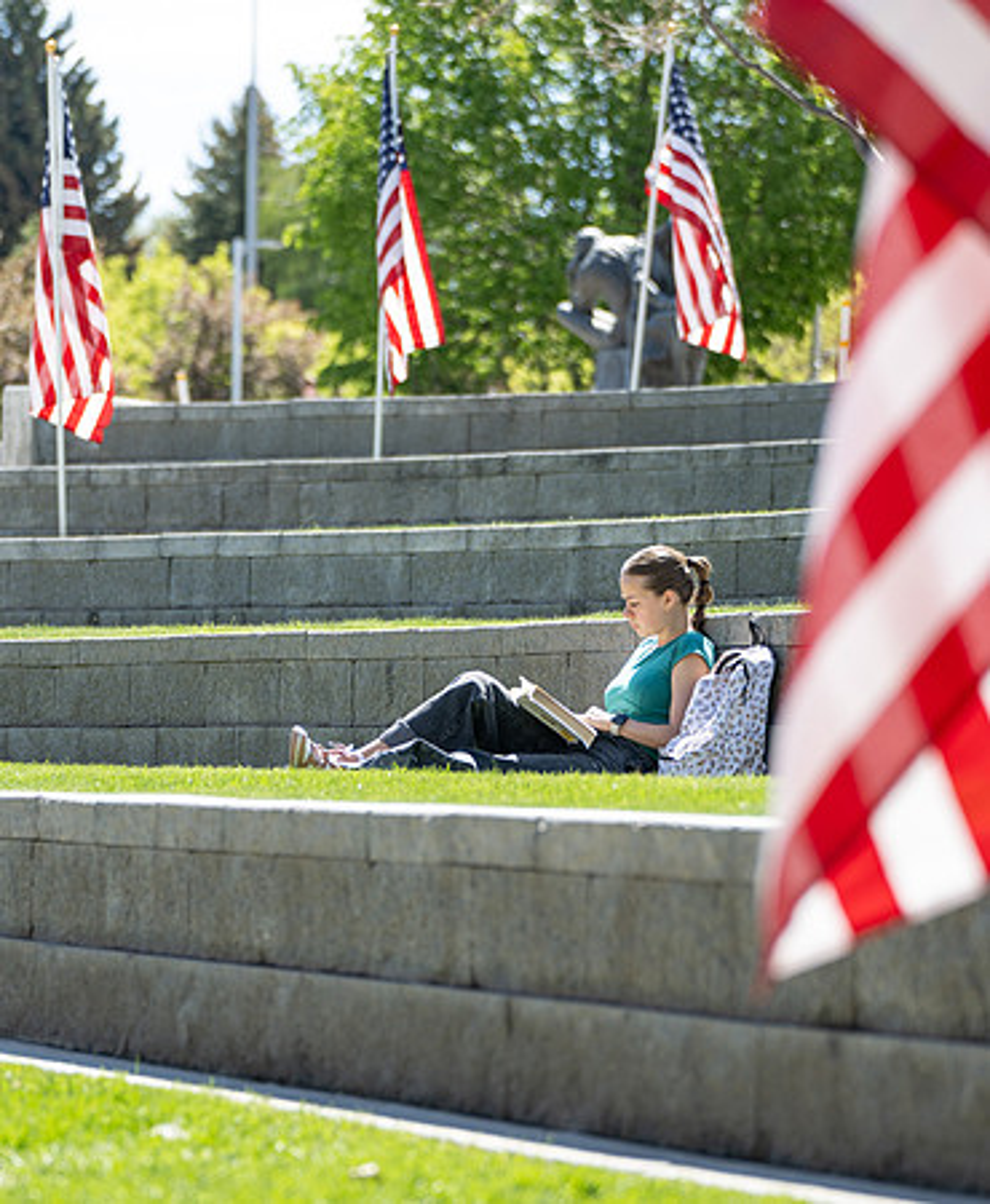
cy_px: 605
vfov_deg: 12.8
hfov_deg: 10.5
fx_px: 5377
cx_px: 475
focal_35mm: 149
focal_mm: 105
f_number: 2.8
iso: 100
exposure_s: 1/640
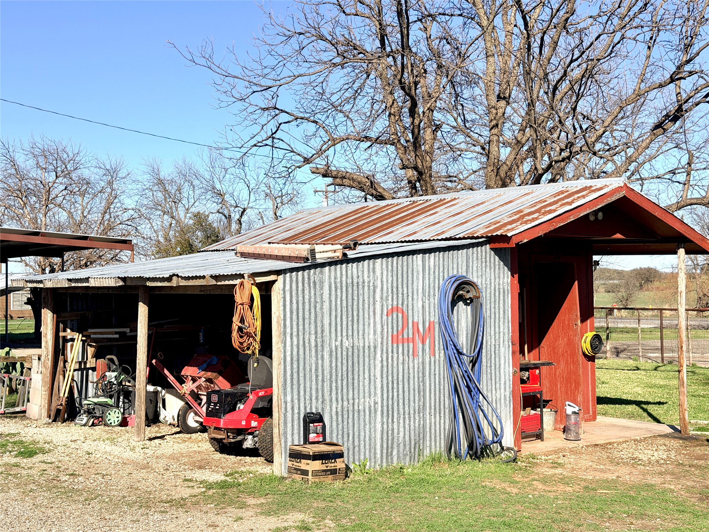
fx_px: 983
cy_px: 266
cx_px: 354
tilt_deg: +1.0
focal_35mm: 48
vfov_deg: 30.3
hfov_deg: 39.7
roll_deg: +0.6
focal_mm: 6.76
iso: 64
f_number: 1.78
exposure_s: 1/6024
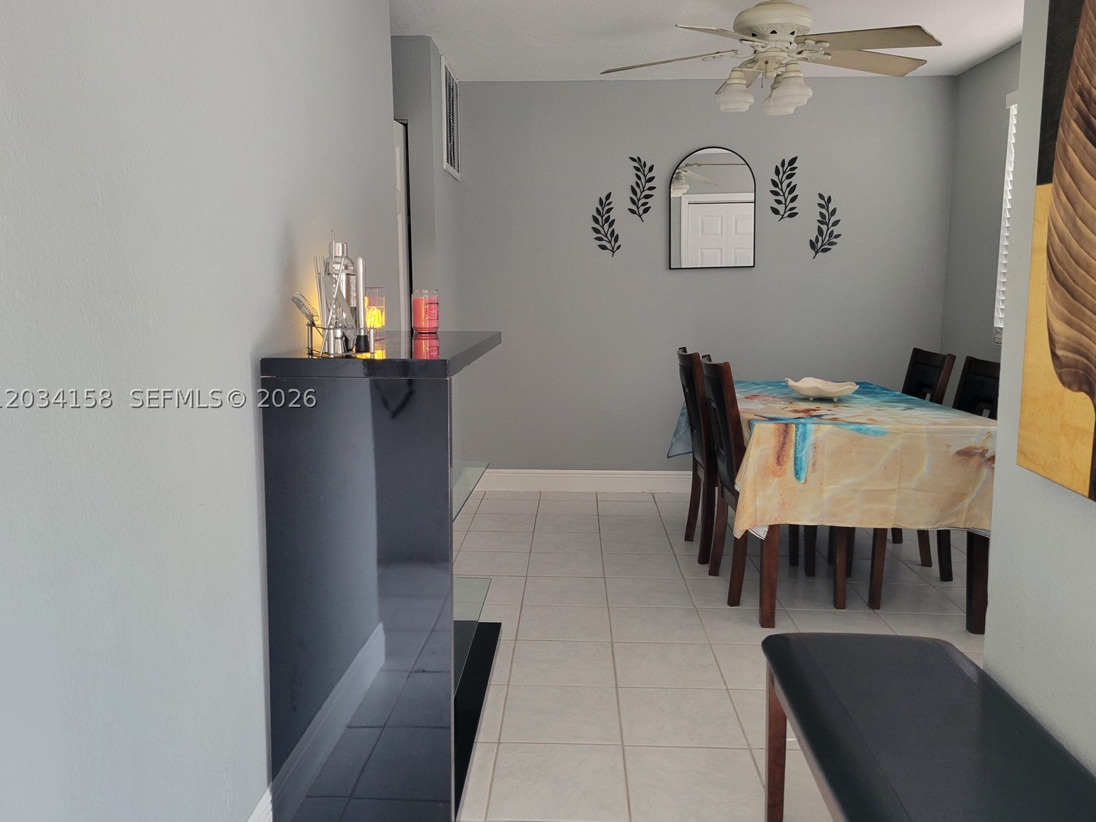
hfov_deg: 65.3
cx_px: 535
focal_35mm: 27
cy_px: 398
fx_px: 855
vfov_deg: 51.4
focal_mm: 5.4
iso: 200
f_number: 1.8
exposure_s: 1/120
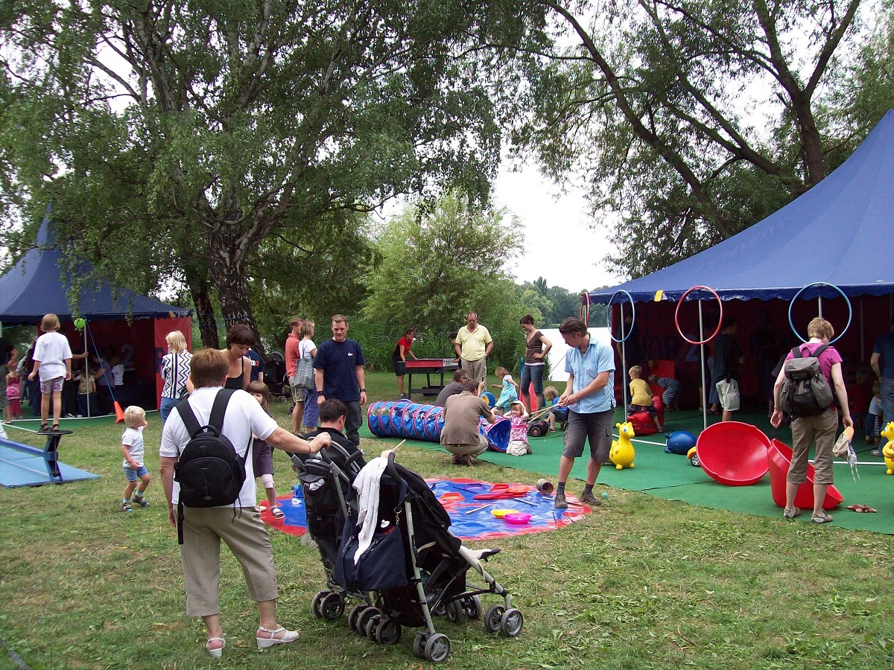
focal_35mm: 36
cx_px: 447
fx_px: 930
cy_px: 335
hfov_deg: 51.4
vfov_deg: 39.7
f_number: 2.7
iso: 80
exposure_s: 1/324
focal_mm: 6
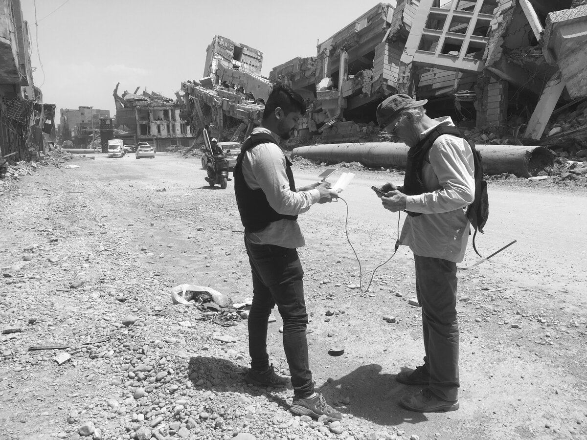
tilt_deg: -8.1
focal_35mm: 29
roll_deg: +0.7
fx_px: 492
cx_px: 294
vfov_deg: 48.2
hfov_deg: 61.7
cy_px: 220
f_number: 2.2
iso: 25
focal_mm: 4.15
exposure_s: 1/1972
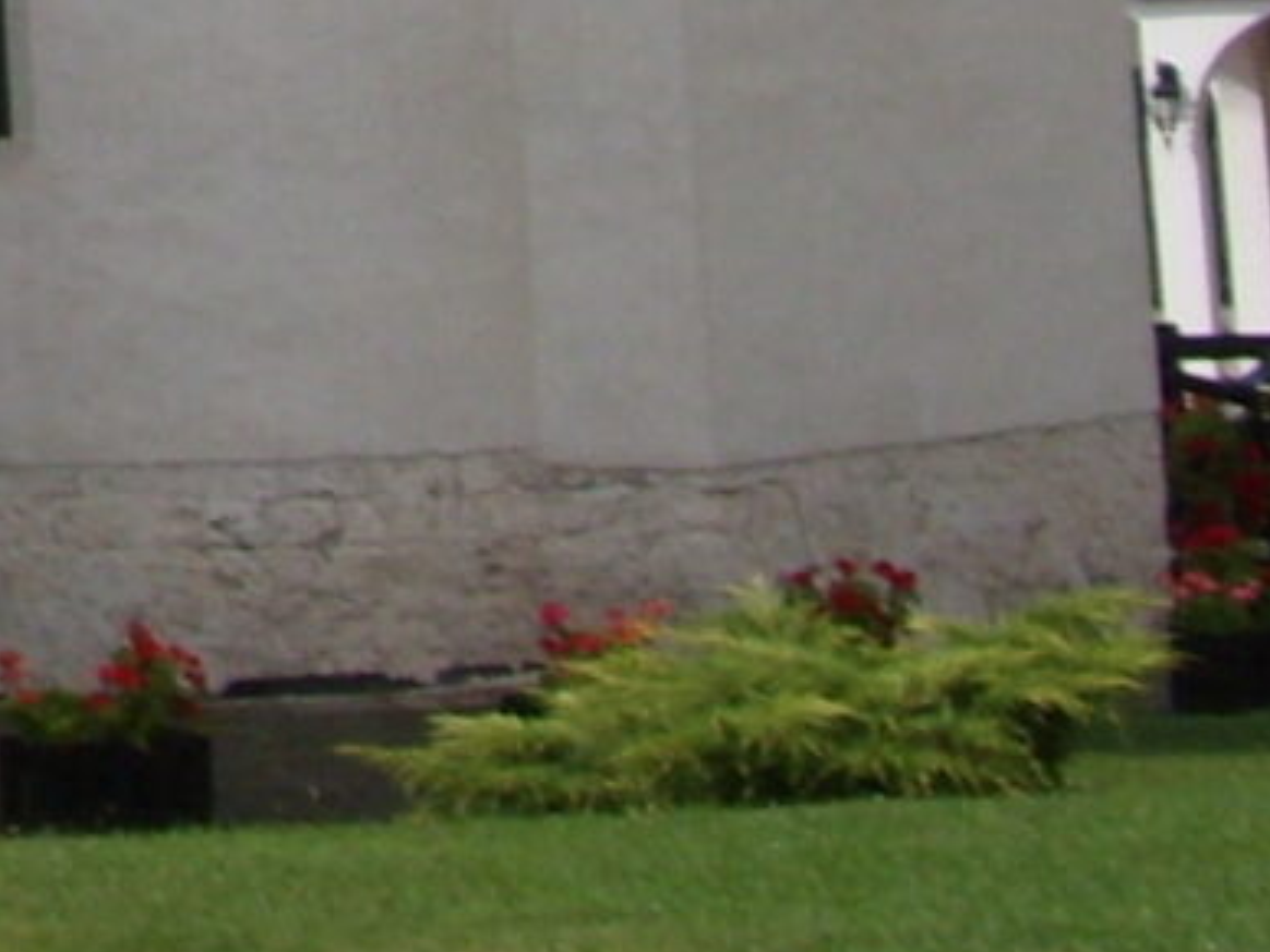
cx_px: -2573
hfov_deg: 7.0
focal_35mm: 251
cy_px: -2019
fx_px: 9209
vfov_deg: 5.5
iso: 50
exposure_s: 1/593
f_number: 4.9
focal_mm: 6.3
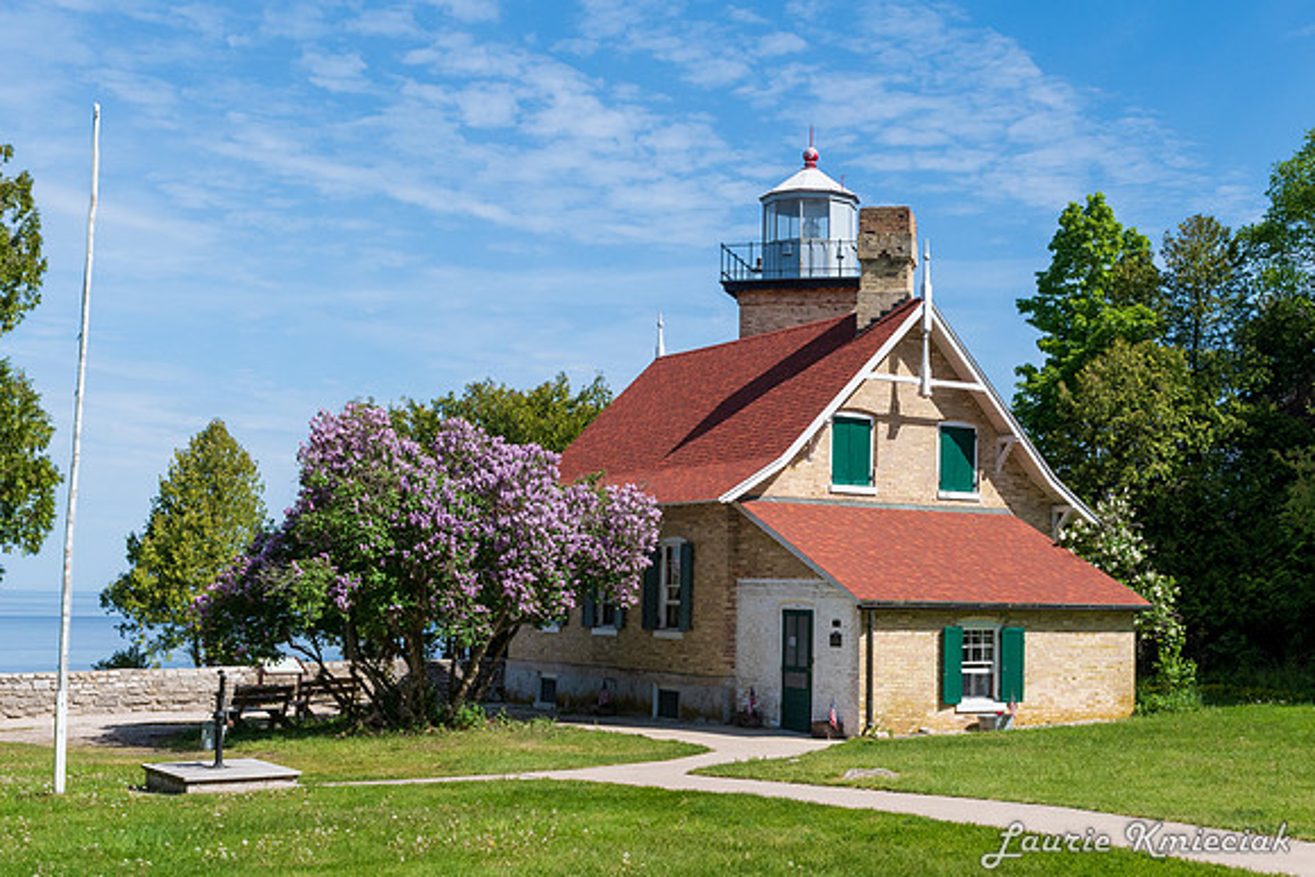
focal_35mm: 47
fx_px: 1727
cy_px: 520
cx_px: 797
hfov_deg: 41.5
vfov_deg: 28.5
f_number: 11
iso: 400
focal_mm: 26
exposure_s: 1/640
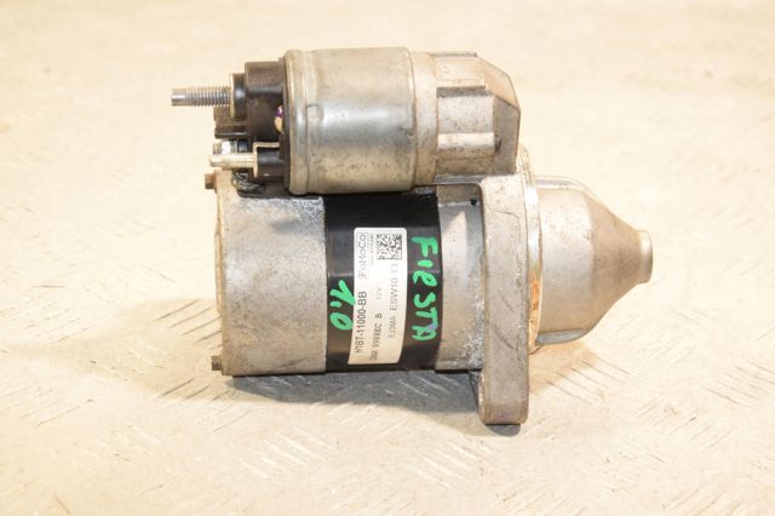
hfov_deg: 23.4
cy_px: 258
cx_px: 388
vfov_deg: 15.7
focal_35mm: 87
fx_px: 1872
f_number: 5.6
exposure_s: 1/200
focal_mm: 58
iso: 1600
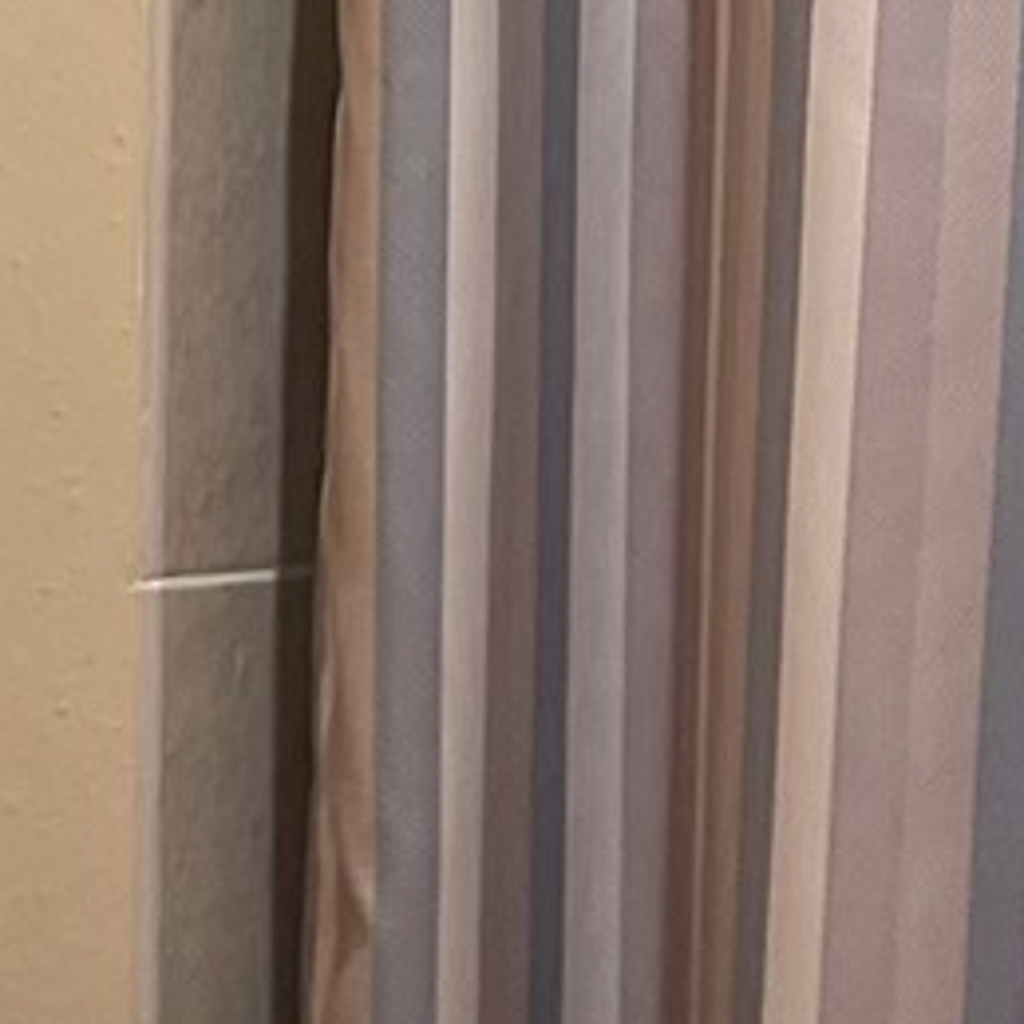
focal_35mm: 182
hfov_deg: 8.8
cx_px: -1364
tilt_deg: -1.8
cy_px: 63
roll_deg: -0.5
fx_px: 6091
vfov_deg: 9.6
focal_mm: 5.1
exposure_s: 1/60
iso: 200
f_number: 1.6
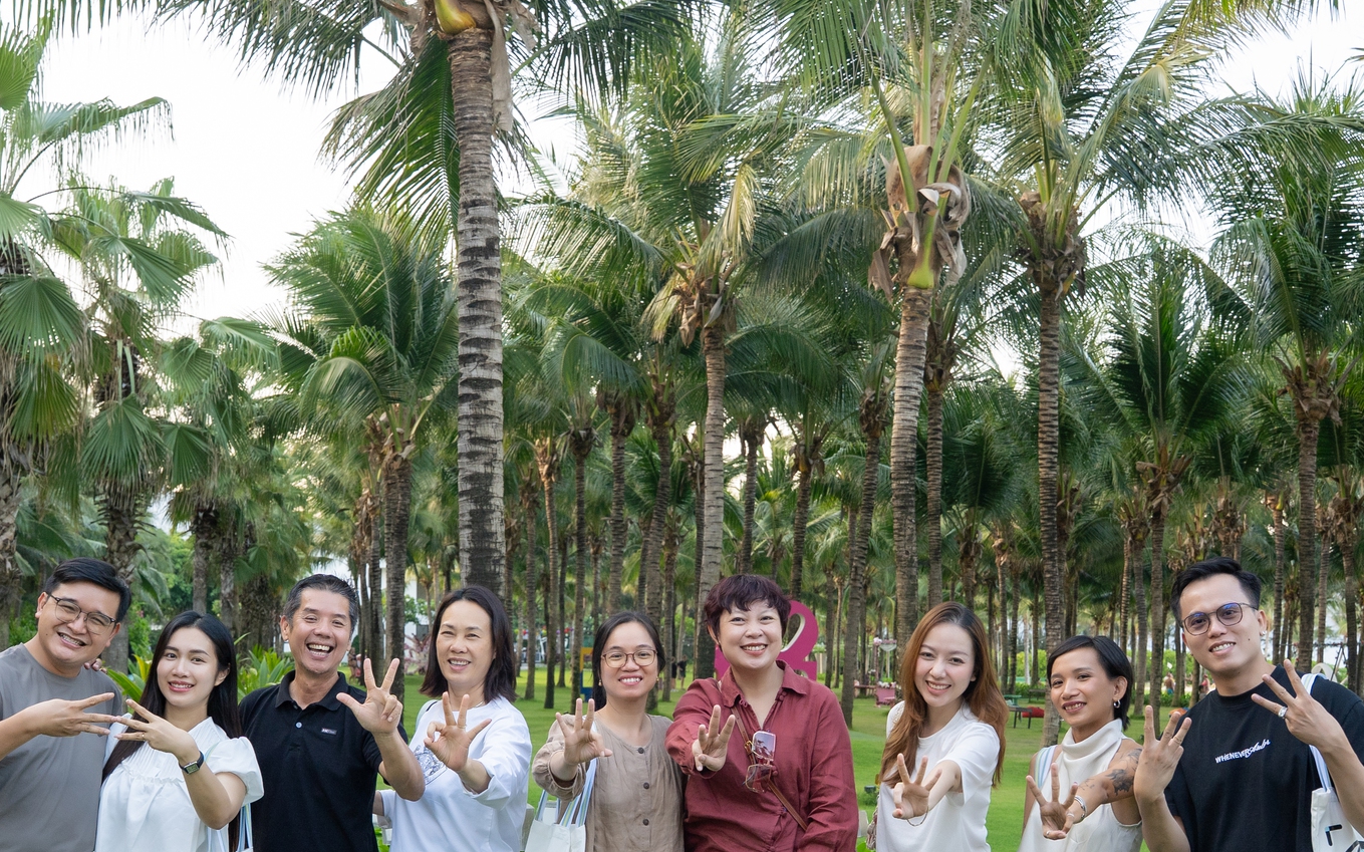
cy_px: 613
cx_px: 618
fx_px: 1813
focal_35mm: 49
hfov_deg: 41.2
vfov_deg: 26.2
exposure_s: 1/200
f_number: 4.5
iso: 500
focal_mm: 25.4
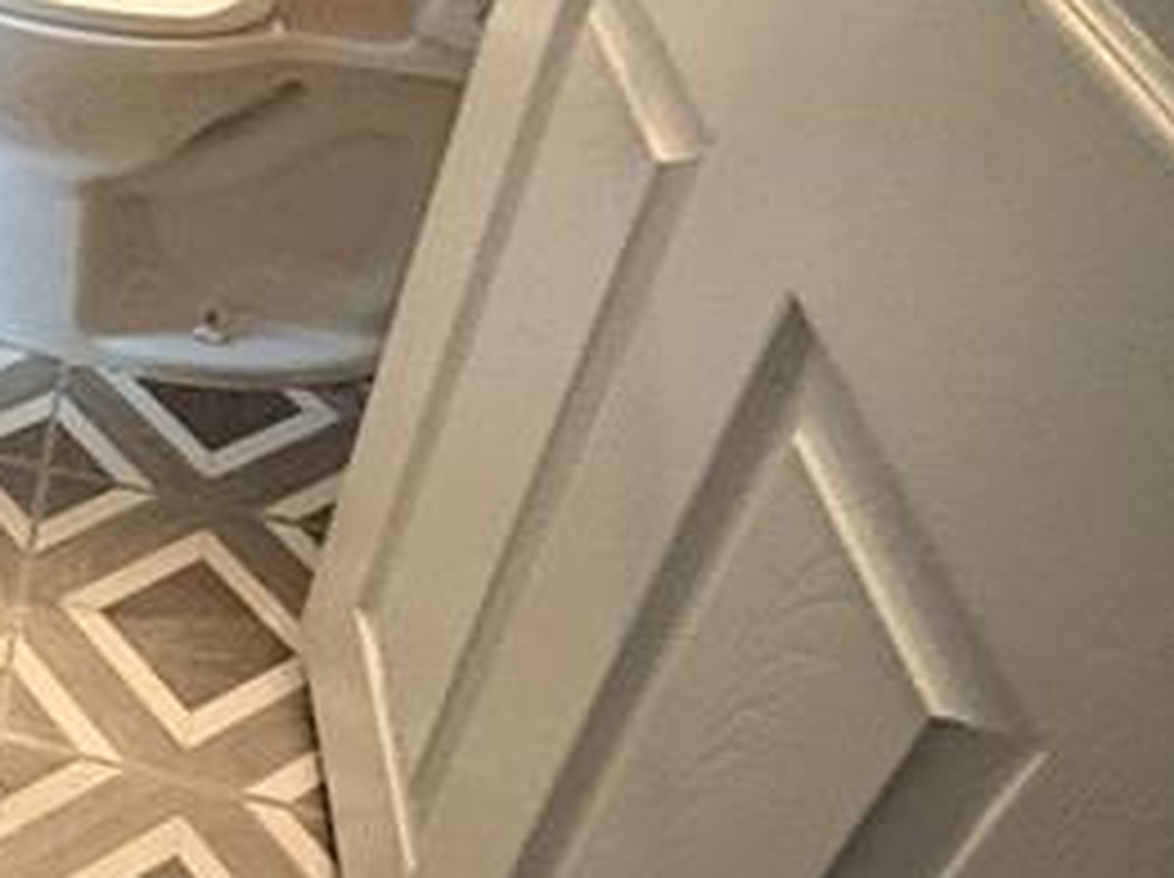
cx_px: -238
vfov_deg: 25.7
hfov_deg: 29.9
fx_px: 1863
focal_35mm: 55
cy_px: 104
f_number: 2.2
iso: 800
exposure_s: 1/40
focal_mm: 2.22
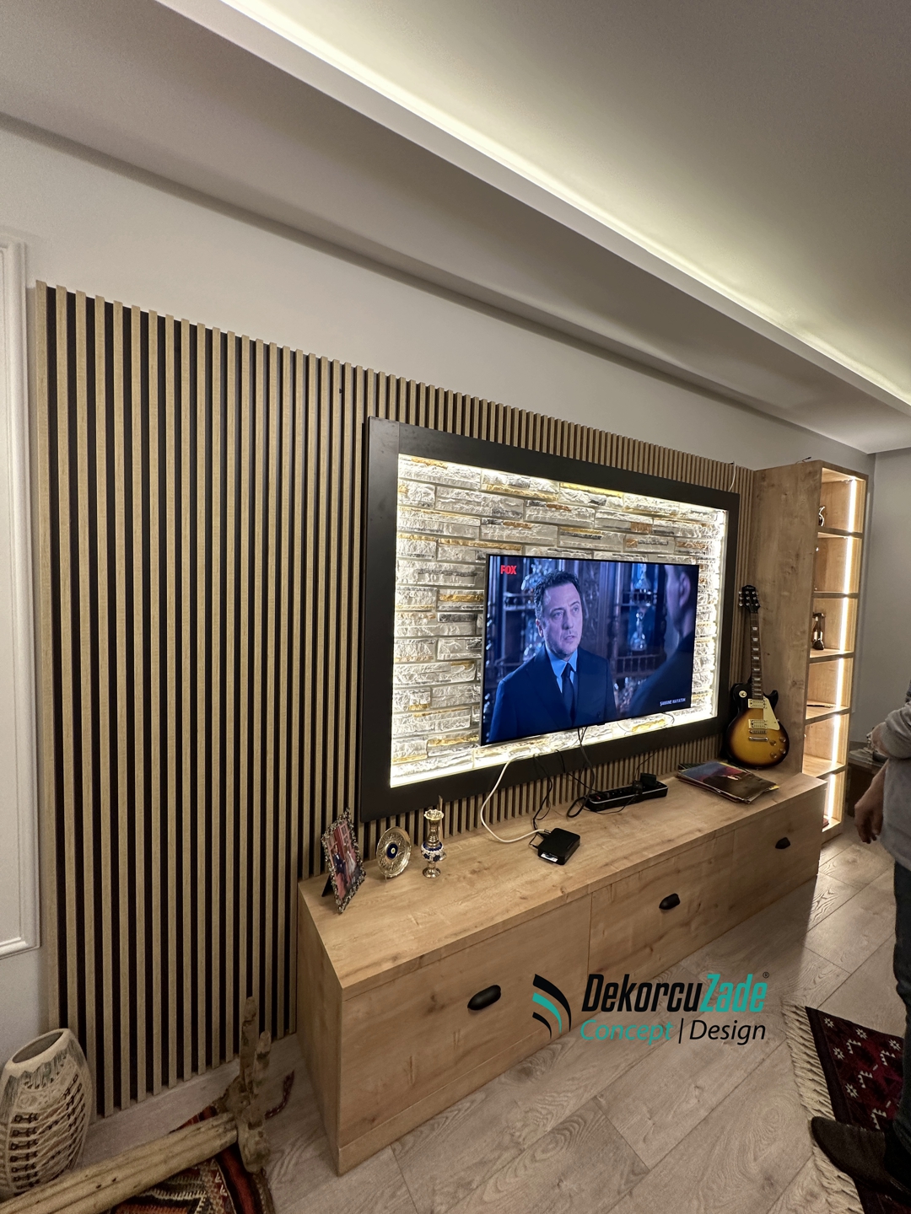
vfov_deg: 102.1
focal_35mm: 14
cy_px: 607
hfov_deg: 85.7
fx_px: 491
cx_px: 456
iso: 160
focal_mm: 2.22
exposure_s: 1/50
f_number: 2.2
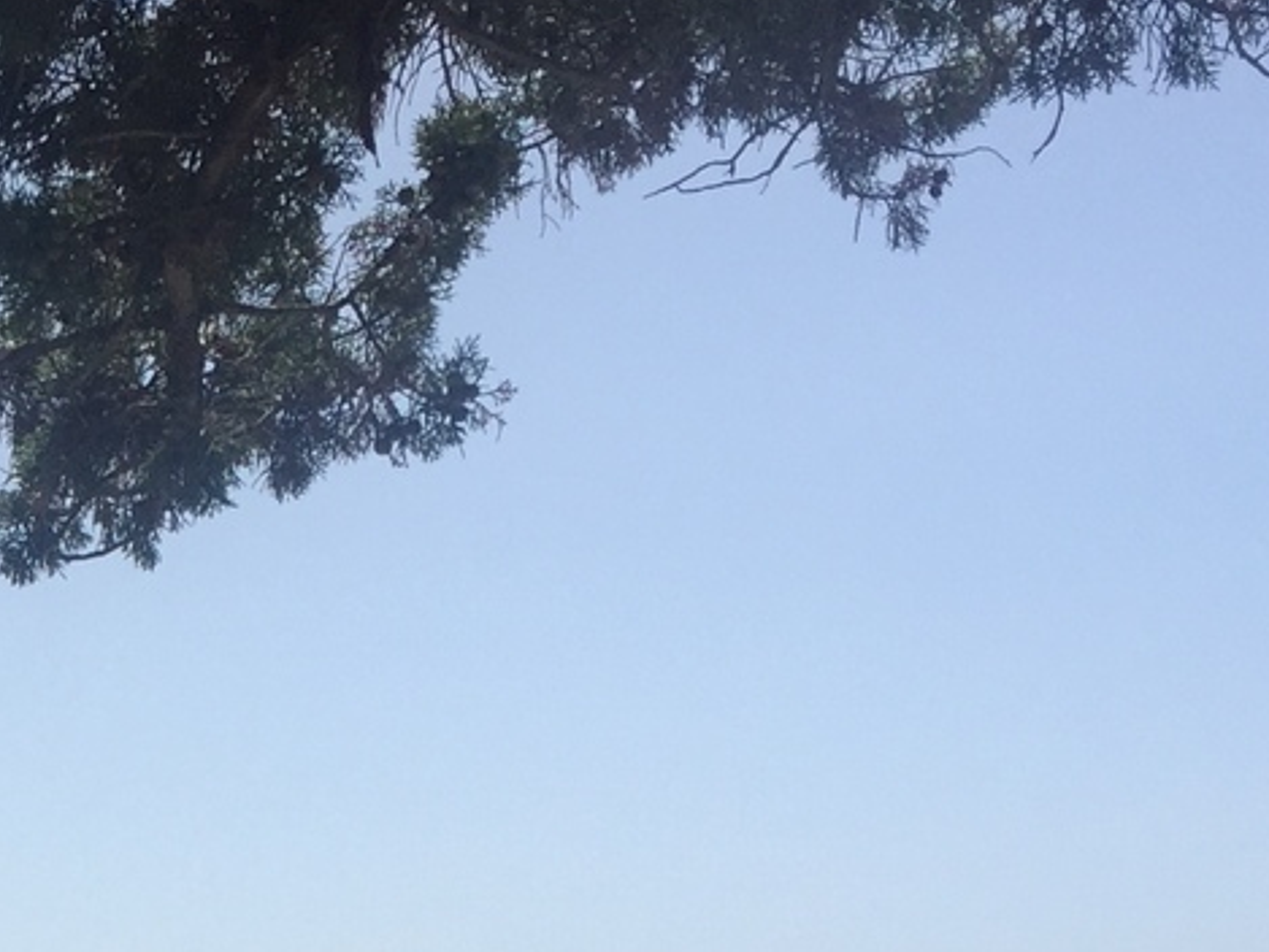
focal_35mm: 99
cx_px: -487
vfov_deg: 14.3
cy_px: 1285
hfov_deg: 18.2
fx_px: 3630
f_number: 2.2
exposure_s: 1/3300
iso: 32
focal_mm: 4.15
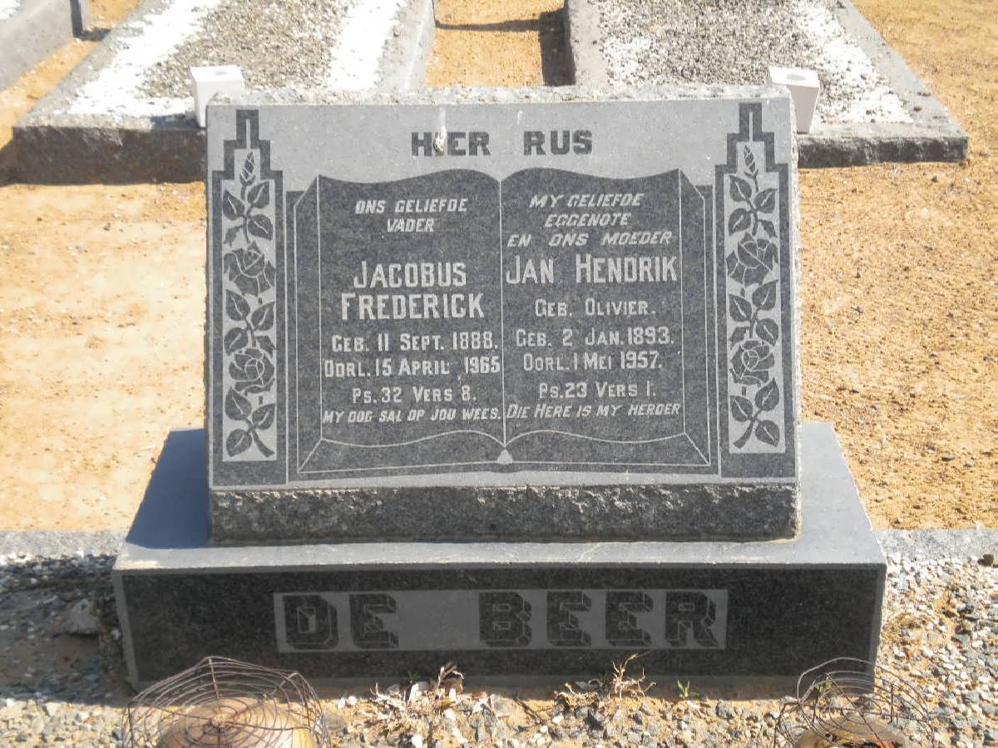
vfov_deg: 28.0
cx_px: 499
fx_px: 1499
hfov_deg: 36.8
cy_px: 374
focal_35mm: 52
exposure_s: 1/204
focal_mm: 9.3
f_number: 5.6
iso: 80
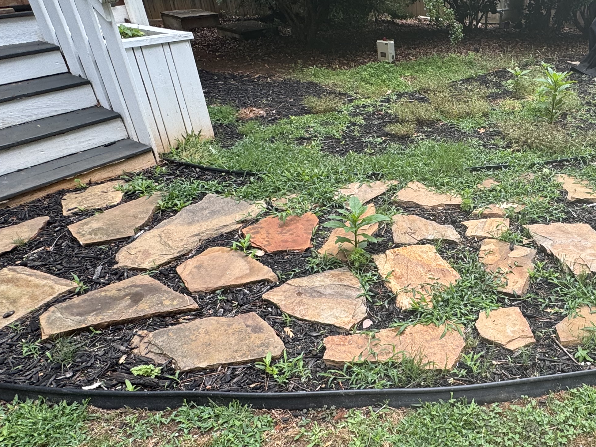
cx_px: 457
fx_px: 499
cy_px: 271
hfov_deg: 58.0
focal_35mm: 29
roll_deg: -2.1
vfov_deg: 47.9
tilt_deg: -36.0
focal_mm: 2.22
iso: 40
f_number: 2.2
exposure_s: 1/203
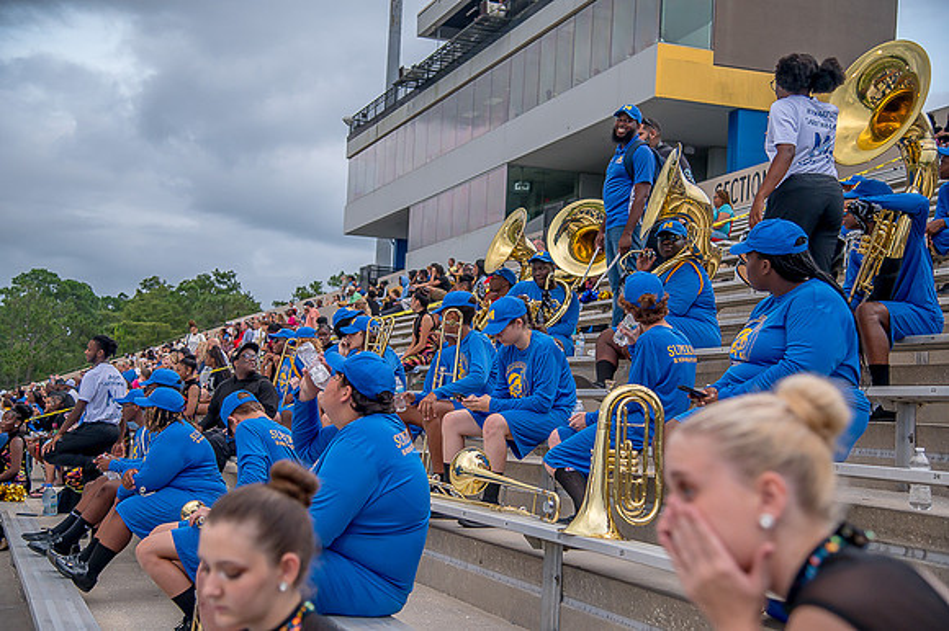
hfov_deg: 39.6
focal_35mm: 50
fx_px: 1317
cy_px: 316
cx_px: 474
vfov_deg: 27.0
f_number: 4
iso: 400
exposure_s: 1/250
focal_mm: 50
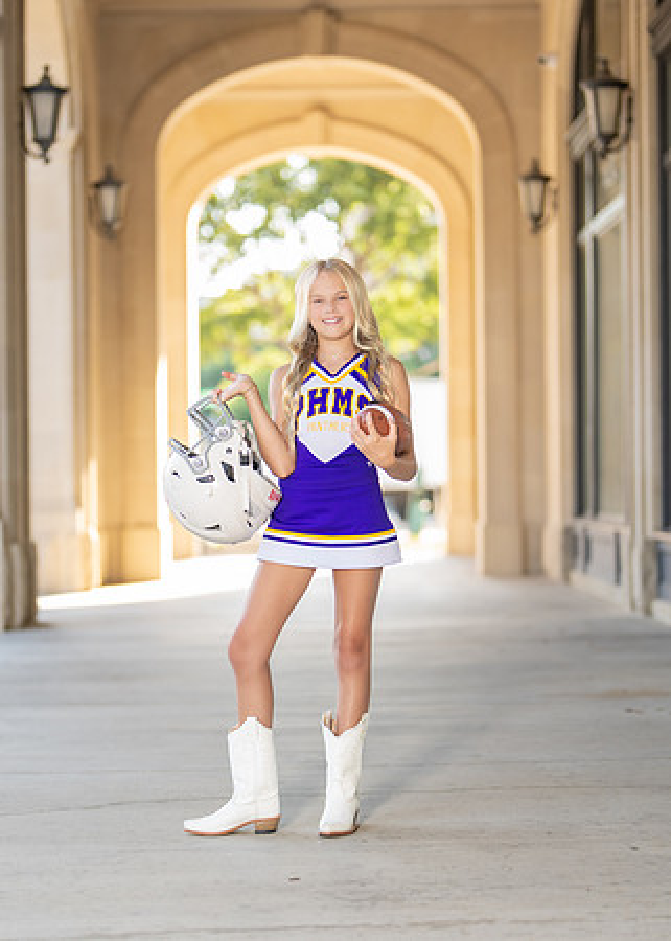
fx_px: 2322
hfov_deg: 16.4
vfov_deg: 22.9
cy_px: 518
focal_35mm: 87
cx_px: 300
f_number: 1.2
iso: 100
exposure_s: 1/400
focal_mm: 50
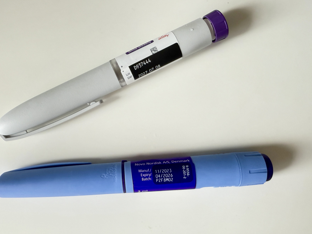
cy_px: 109
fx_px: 270
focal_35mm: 30
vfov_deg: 46.8
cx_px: 147
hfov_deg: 59.9
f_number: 2.2
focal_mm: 2.22
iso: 400
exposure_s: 1/60
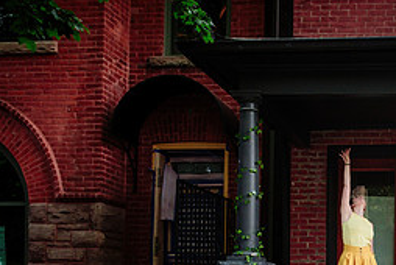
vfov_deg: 21.0
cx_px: 435
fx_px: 683
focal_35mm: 62
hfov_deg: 29.2
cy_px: 286
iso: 500
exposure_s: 1/320
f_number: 1.8
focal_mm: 17
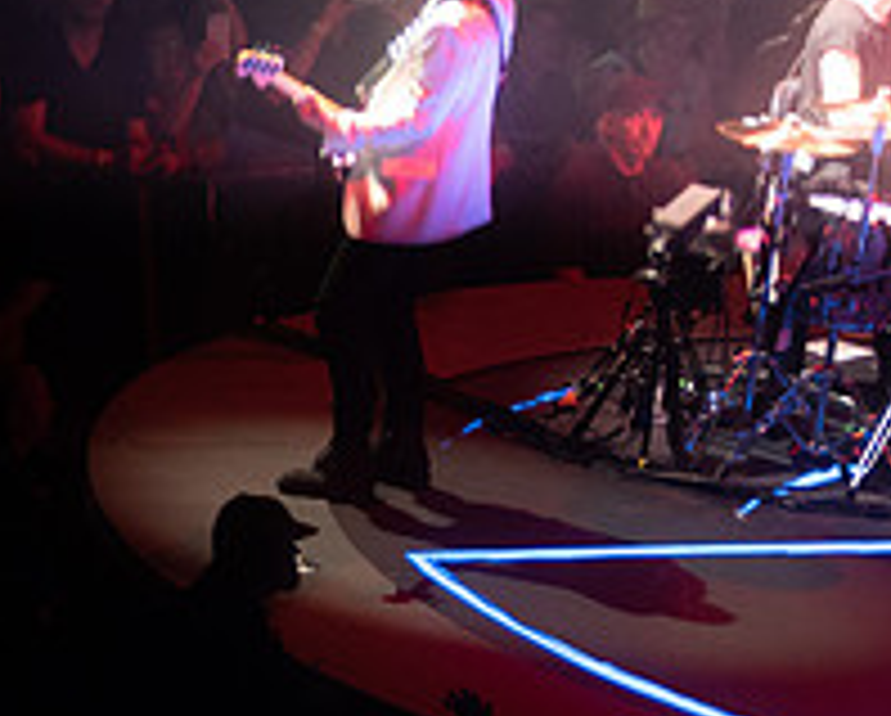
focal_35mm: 532
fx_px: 14050
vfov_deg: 2.9
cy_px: 187
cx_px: 1522
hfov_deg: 3.6
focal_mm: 160
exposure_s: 1/500
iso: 1600
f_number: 3.2
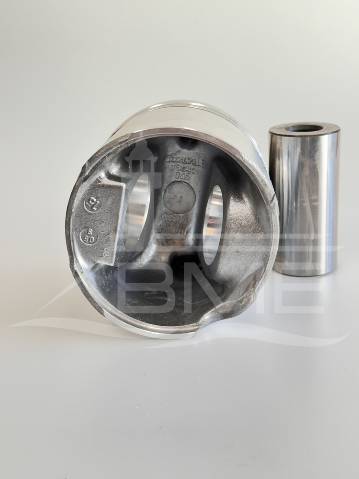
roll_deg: +1.2
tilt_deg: -19.0
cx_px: 180
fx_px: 664
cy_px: 240
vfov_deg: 39.7
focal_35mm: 48
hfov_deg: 30.3
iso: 160
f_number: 1.78
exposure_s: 1/100
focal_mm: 6.86
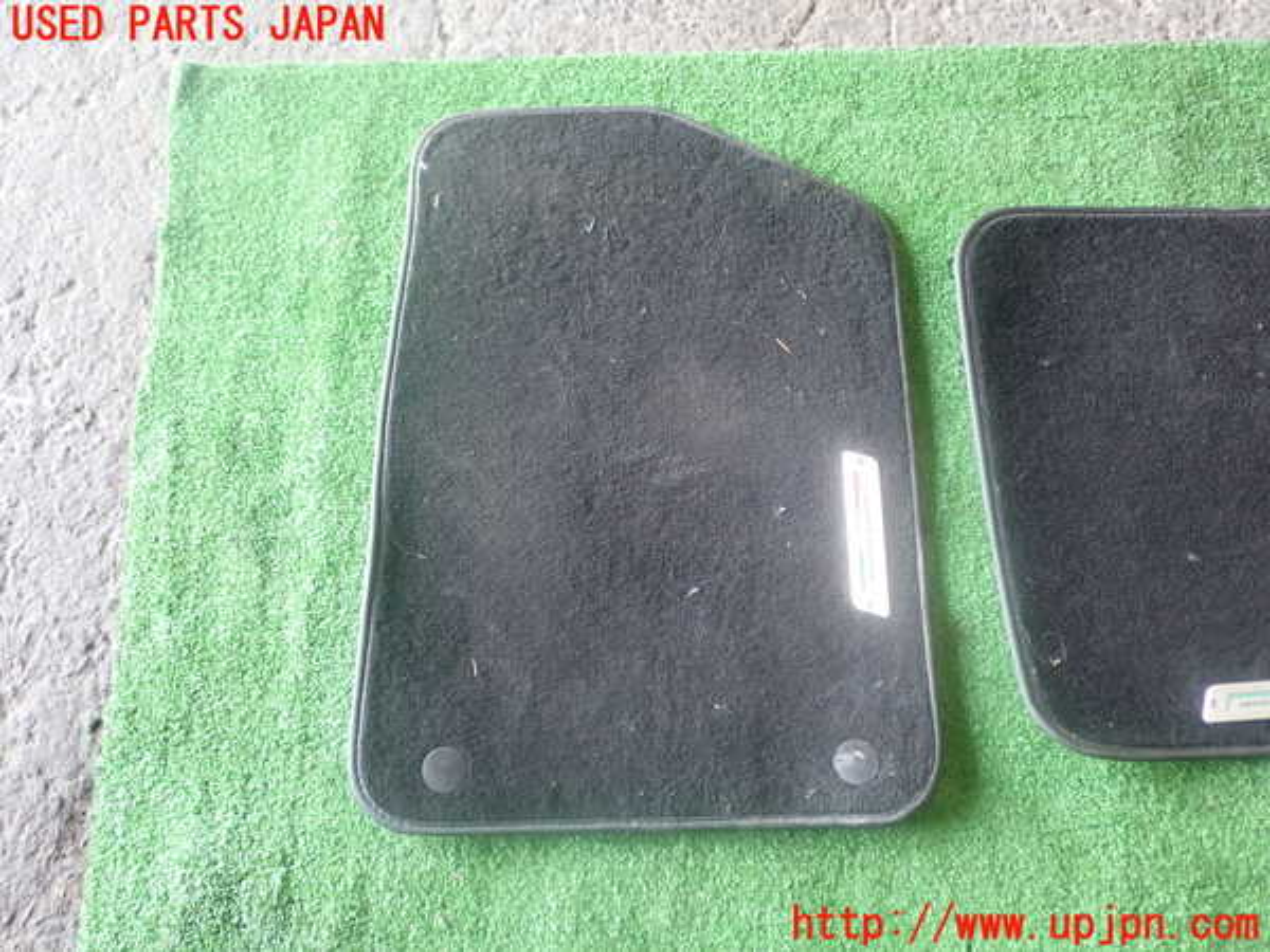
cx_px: 635
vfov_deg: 44.2
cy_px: 476
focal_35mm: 32
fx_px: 1174
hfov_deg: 56.8
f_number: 2.4
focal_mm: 5.79
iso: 250
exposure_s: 1/30
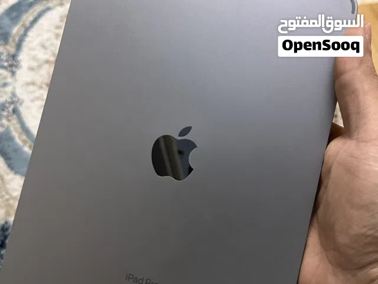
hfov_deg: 71.6
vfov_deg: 56.8
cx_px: 189
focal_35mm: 24
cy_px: 142
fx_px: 262
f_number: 1.78
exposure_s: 1/50
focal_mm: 6.86
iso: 400
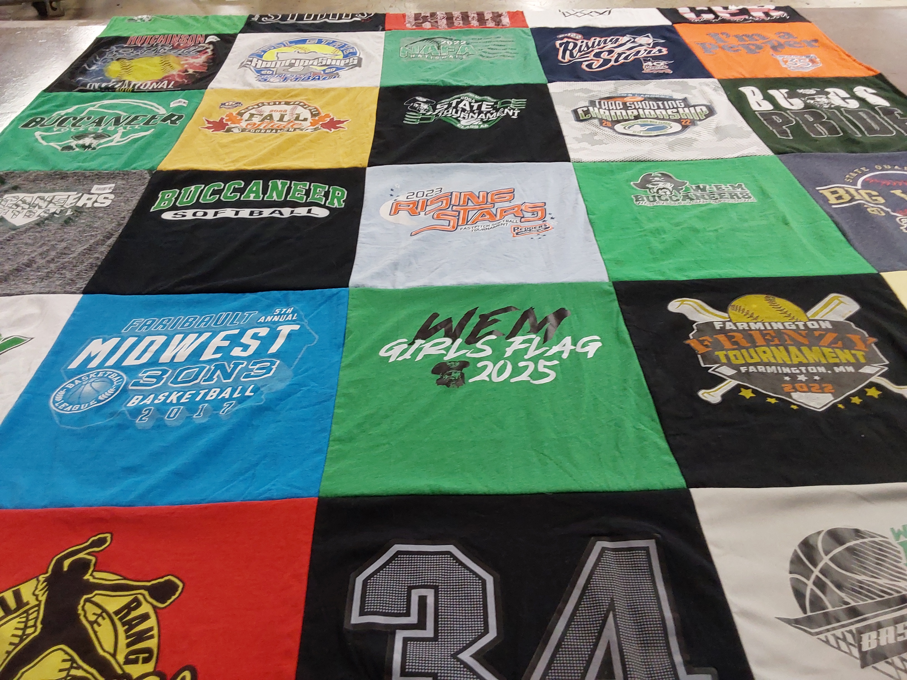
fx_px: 734
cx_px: 454
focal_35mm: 28
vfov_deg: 49.7
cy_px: 340
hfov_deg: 63.4
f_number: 1.9
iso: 125
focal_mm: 2.91
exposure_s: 1/60
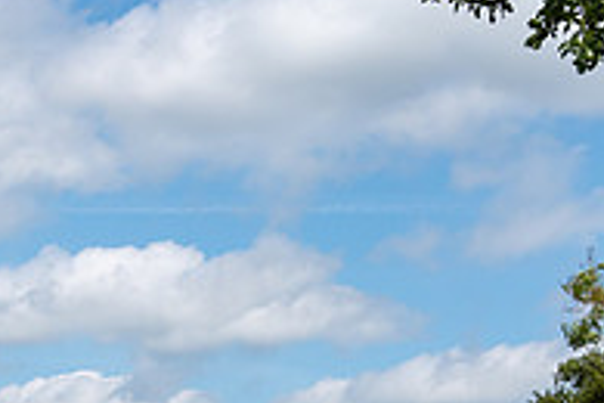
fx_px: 2332
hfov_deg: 14.3
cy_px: 701
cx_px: -105
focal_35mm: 139
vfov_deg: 9.4
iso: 100
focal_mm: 28
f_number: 6.3
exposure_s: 1/1250
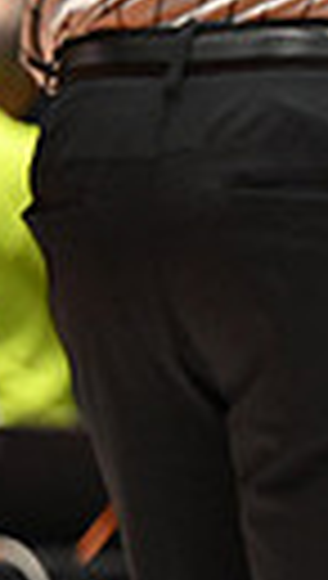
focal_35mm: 682
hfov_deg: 1.8
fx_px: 10497
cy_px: 519
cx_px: 1164
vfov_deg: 3.2
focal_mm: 145
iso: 4500
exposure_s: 1/767
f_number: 2.8
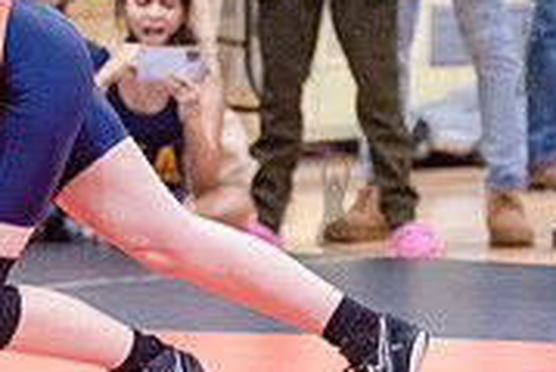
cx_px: -68
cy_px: 42
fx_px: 5476
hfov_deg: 5.8
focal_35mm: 354
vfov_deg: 3.9
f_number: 3.5
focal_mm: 105
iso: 4000
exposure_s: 1/250
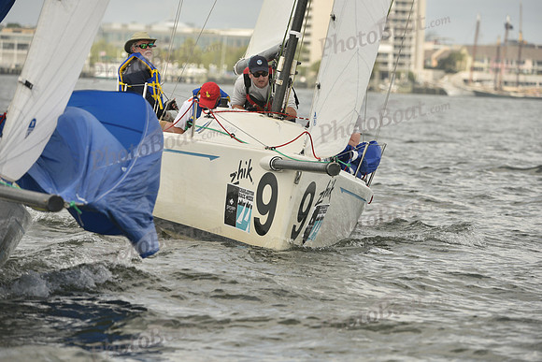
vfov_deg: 5.3
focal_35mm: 260
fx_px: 3915
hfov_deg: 7.9
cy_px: 181
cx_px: 271
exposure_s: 1/1250
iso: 320
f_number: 6.3
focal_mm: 260
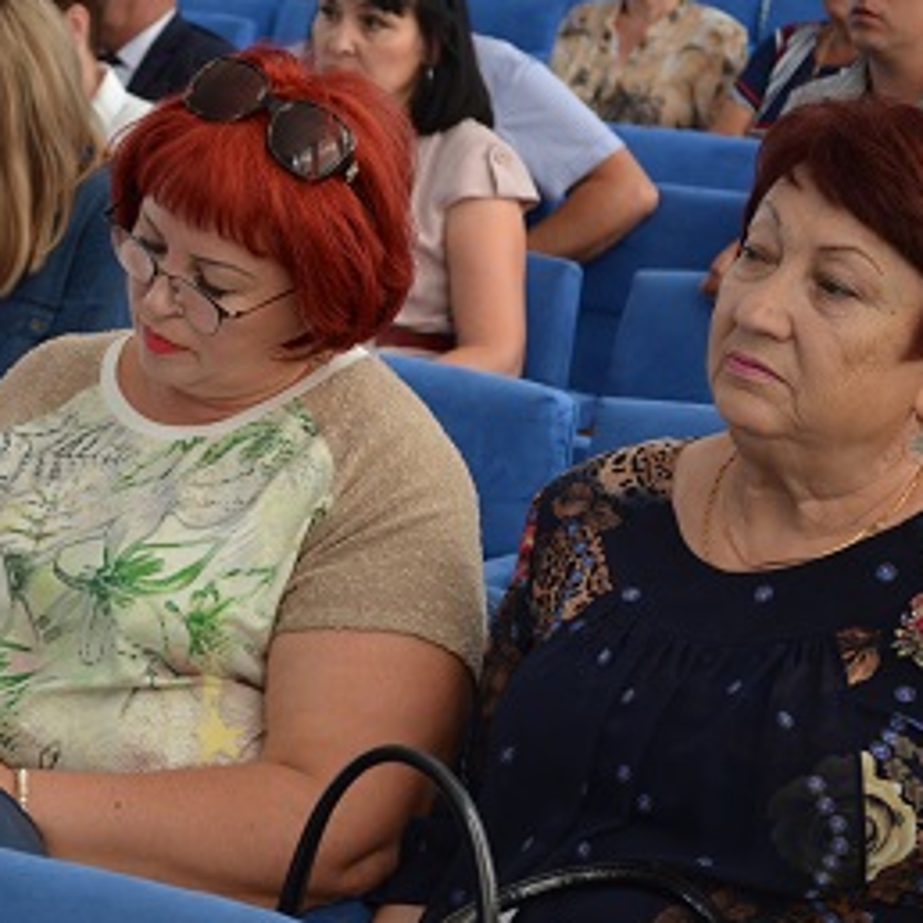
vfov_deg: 16.9
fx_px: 3107
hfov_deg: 16.8
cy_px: 445
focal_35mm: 103
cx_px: 216
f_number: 5.3
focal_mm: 46
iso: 400
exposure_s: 1/60
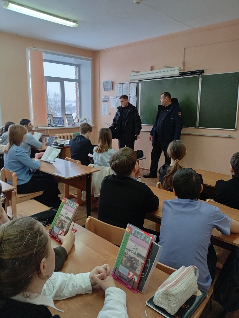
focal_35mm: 27
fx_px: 248
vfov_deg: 65.2
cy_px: 159
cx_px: 120
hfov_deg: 51.5
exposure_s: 1/33.3
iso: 187
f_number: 1.8
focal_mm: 3.98
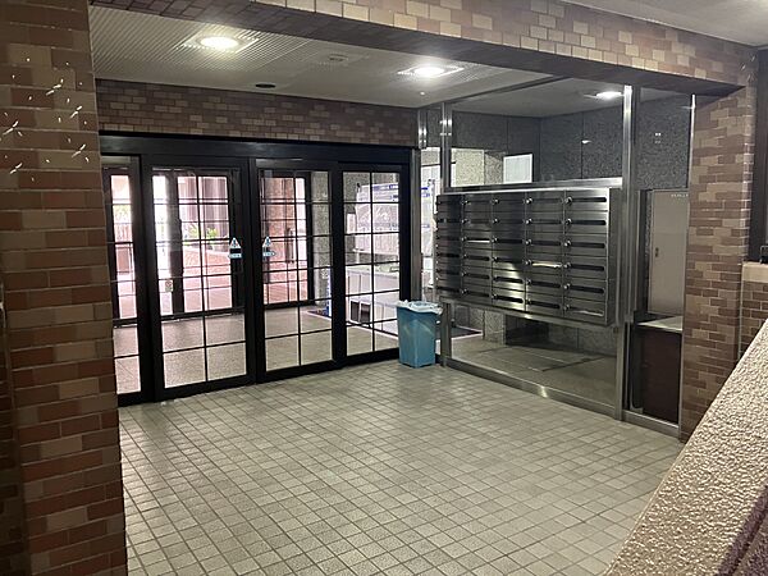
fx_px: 621
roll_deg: +0.0
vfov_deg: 49.7
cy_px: 288
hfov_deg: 63.4
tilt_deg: -5.4
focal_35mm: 28
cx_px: 384
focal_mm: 3.99
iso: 320
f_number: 1.8
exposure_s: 1/33
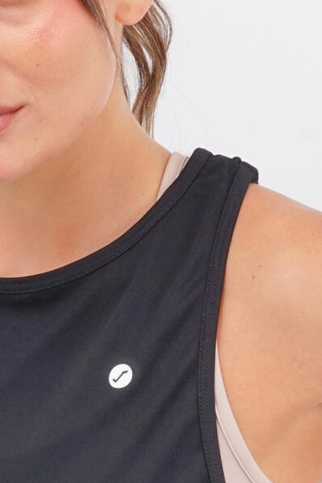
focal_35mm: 175
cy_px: 517
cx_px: 127
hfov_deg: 7.8
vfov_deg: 11.6
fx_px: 2348
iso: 160
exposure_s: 1/125
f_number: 14
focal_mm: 41
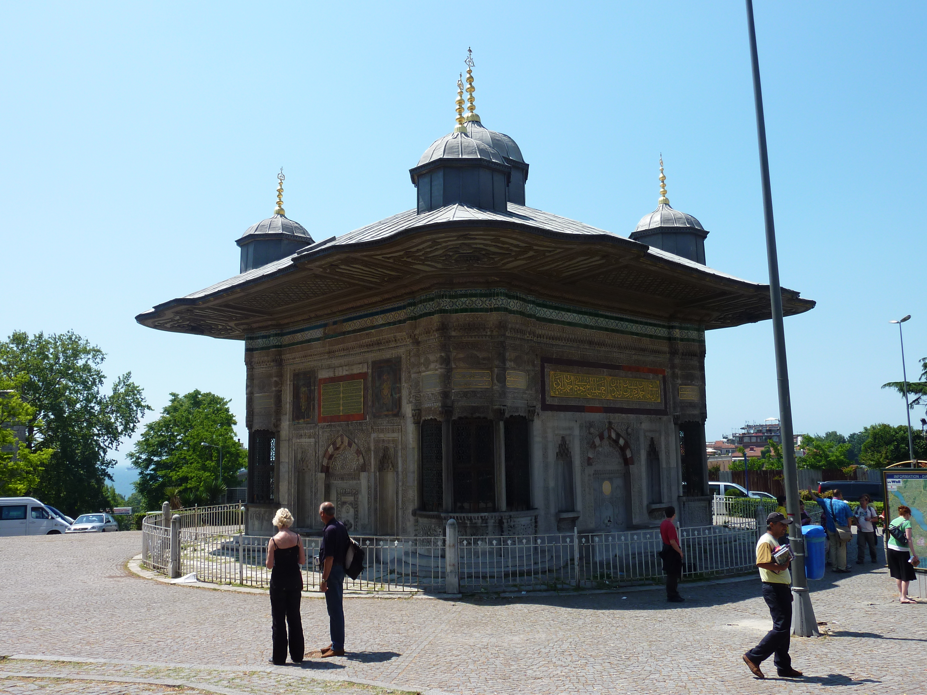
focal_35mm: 30
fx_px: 803
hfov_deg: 60.0
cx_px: 464
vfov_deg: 46.8
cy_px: 348
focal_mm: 5
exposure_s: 1/500
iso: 80
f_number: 4.5
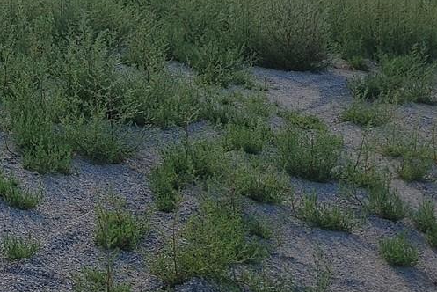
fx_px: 1057
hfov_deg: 20.2
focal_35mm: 87
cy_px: -129
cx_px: -215
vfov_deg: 14.8
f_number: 1.8
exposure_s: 1/1235
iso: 50
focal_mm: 4.81
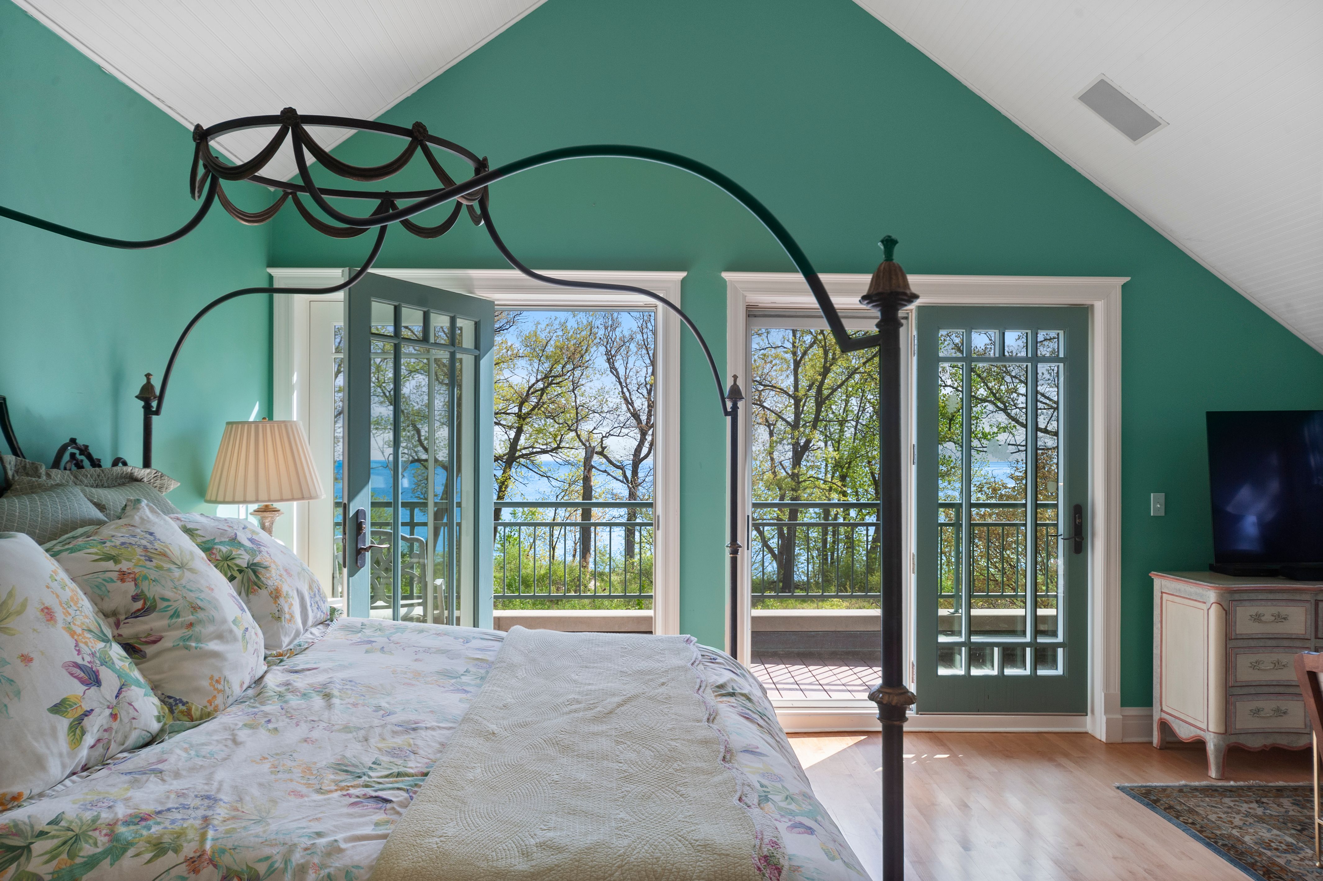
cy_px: 440
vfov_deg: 53.1
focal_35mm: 24
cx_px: 662
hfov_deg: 73.8
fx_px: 881
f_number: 8
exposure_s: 1/80
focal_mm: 24
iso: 400
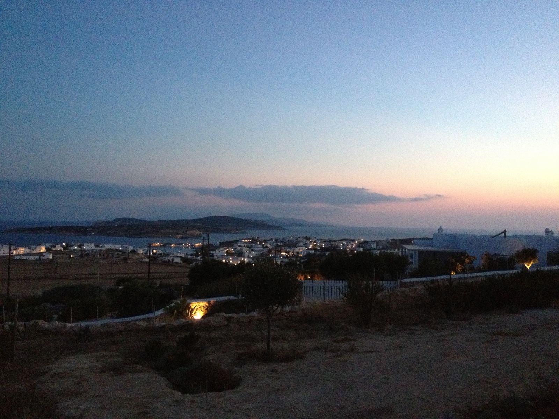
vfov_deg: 40.7
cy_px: 210
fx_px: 565
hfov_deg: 52.6
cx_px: 280
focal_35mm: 35
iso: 640
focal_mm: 4.28
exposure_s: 1/15
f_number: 2.4
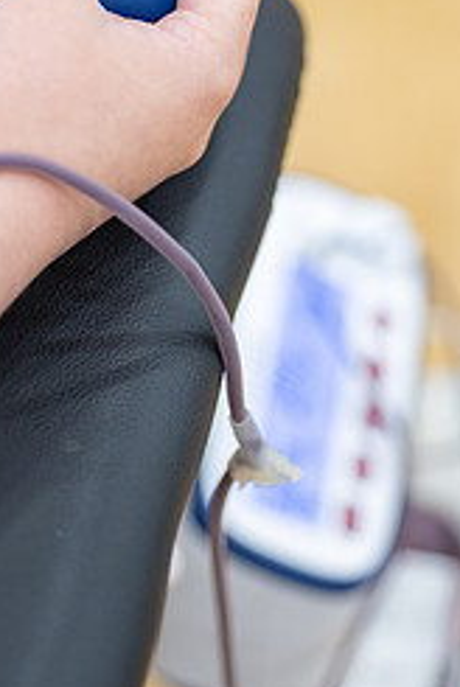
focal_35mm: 110
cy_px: 101
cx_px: 227
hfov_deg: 12.5
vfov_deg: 18.3
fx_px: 2102
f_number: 3.2
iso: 1000
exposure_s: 1/200
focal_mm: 60
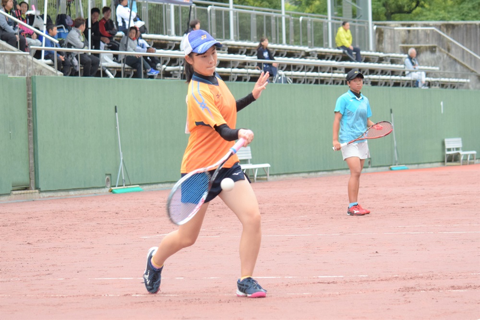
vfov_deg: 11.7
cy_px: 160
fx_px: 1559
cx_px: 240
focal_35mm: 117
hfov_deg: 17.5
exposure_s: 1/1250
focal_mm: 78
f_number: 4.5
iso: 1250
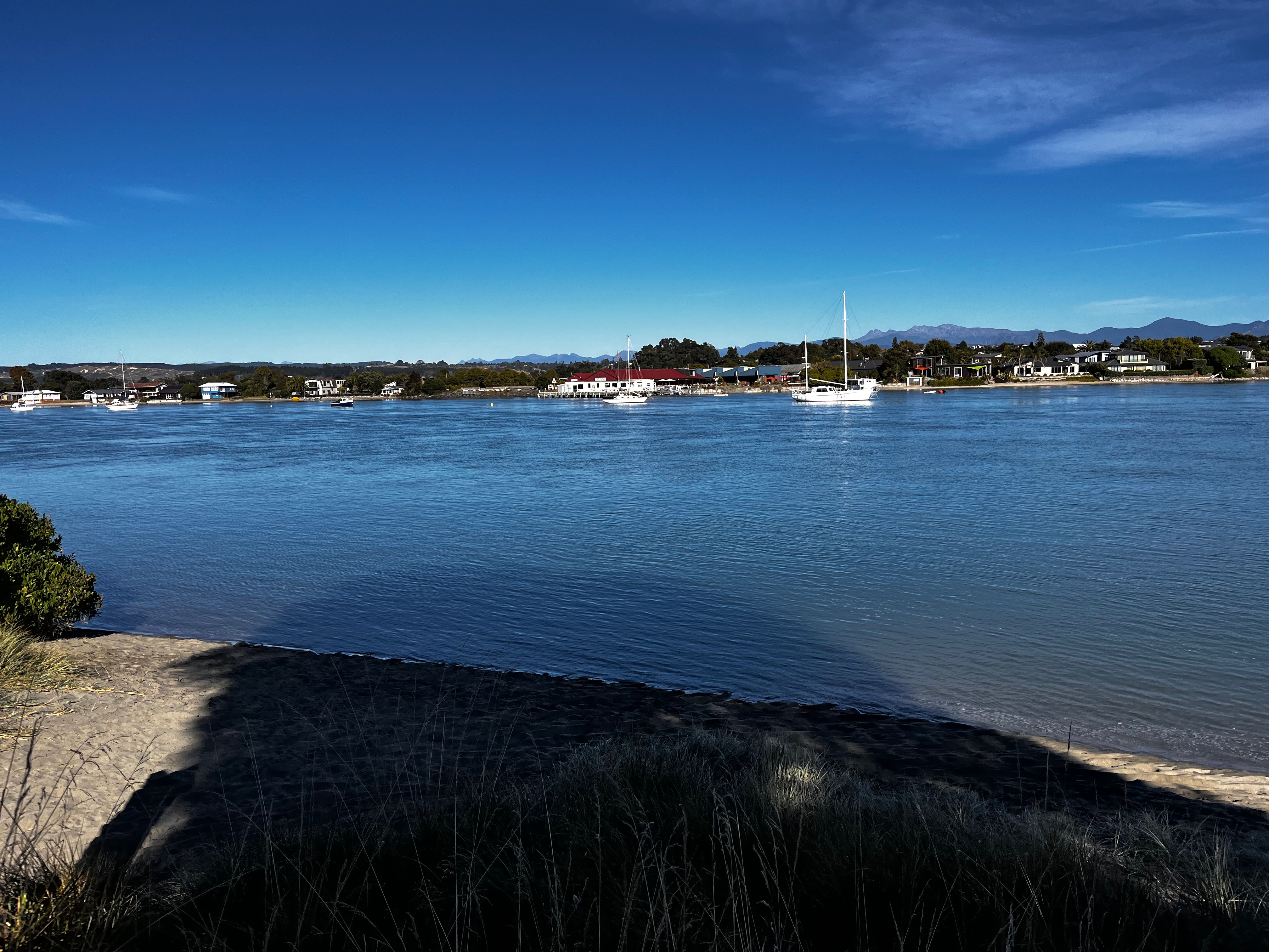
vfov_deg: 53.1
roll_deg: +1.7
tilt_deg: -8.5
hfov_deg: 67.3
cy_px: 476
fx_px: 953
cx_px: 634
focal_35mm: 26
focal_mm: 5.1
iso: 50
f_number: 1.6
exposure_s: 1/4310
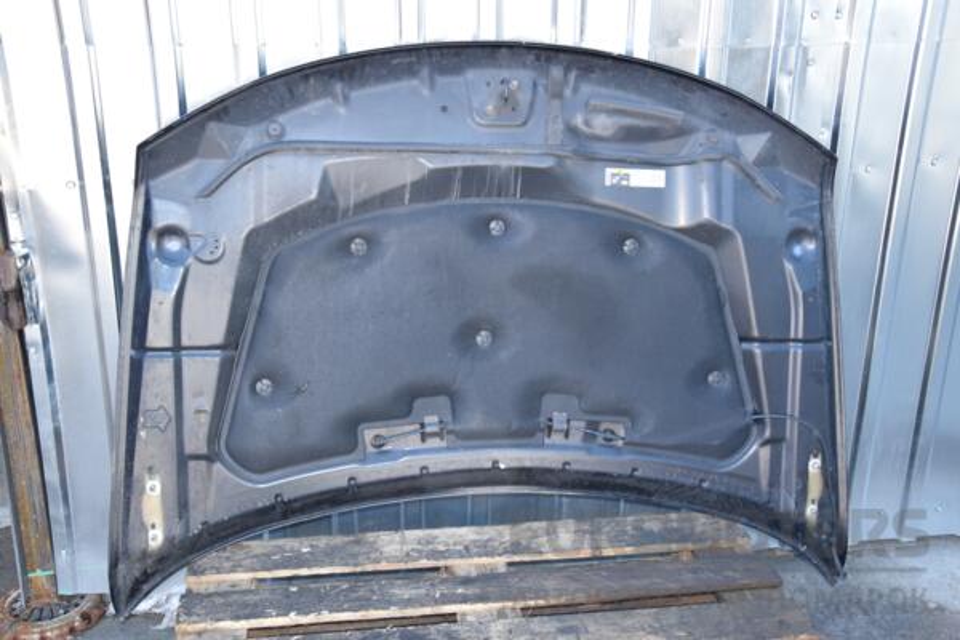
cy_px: 320
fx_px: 1040
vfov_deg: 34.2
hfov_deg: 49.6
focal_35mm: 39
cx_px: 480
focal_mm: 26
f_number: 7.1
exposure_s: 1/200
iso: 800
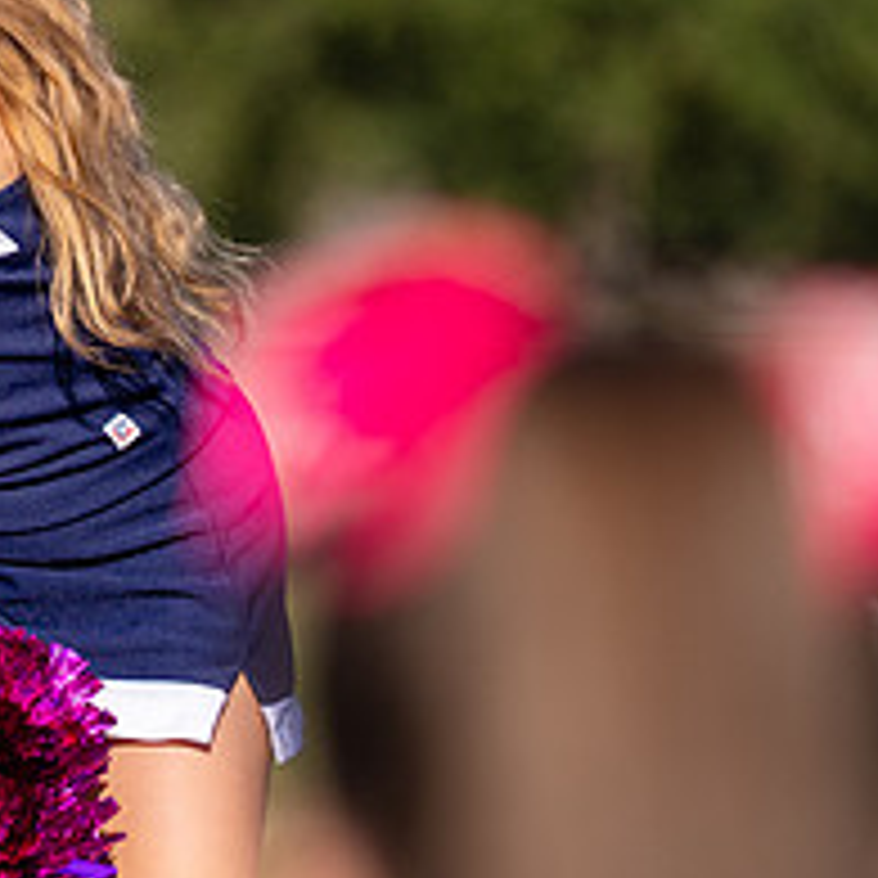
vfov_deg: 3.5
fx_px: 14348
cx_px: -47
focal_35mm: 500
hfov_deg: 3.5
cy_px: 241
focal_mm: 170
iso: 200
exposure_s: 1/4000
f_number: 2.8
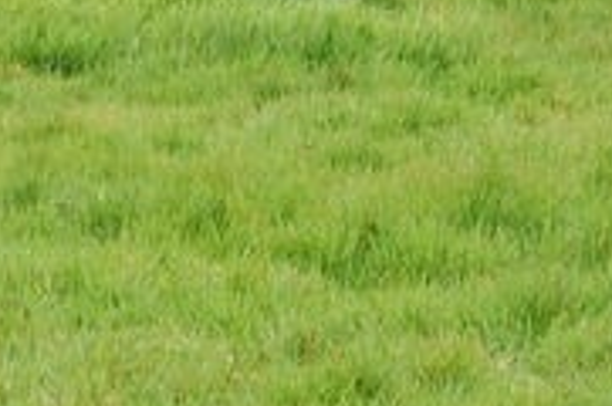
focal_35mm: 467
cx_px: 352
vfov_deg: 2.9
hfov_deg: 4.4
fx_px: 7922
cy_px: -381
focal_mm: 55
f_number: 6.3
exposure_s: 1/160
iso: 200
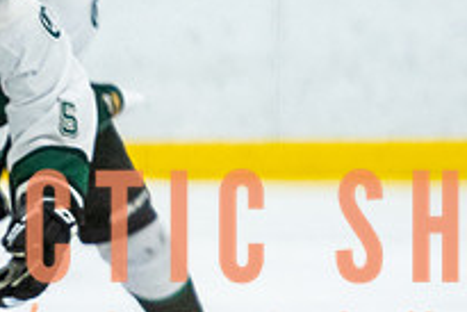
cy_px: 146
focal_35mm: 1167
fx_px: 15149
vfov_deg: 1.2
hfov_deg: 1.8
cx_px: -89
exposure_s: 1/640
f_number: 2.8
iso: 1250
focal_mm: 190
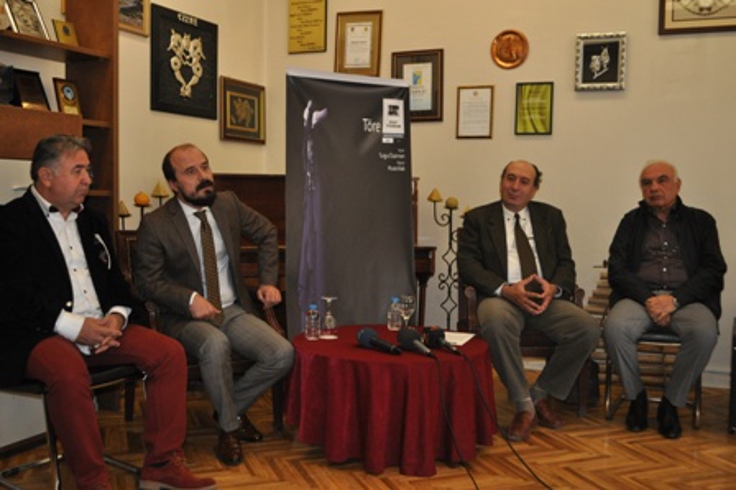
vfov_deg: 36.8
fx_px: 735
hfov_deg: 53.2
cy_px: 245
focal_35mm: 36
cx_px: 368
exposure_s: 1/60
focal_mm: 24
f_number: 4
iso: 800
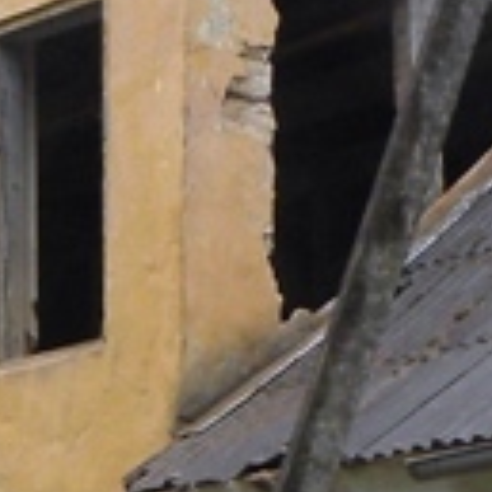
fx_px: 3715
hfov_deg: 7.6
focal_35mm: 231
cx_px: 103
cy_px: 458
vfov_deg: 7.6
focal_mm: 5.9
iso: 64
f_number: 4
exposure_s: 1/180
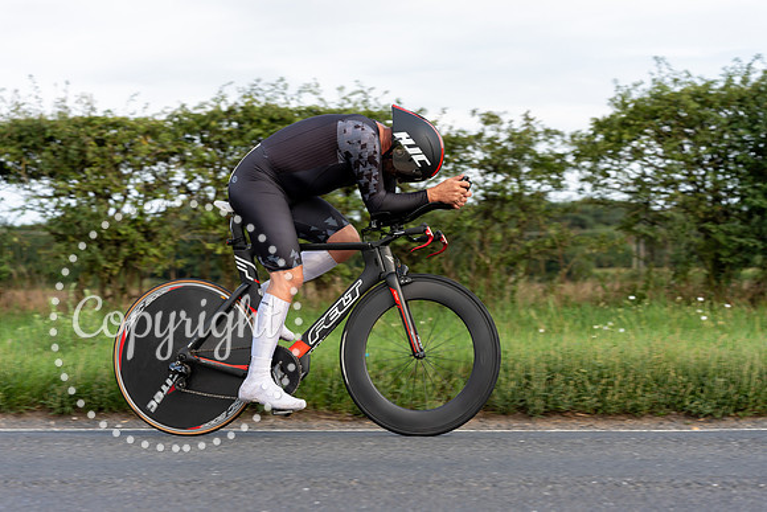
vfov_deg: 17.3
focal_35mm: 79
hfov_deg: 25.6
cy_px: 256
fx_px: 1685
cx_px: 384
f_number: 4
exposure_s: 1/640
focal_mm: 74
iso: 200
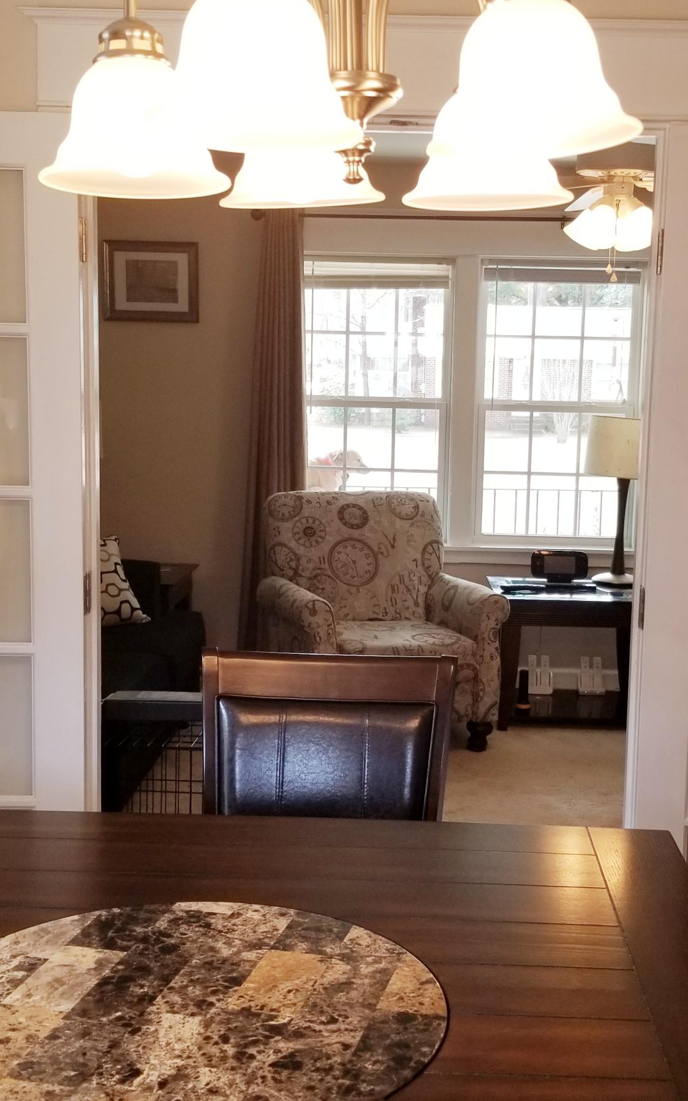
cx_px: 395
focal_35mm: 46
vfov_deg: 43.5
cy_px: 569
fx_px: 1380
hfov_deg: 28.0
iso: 64
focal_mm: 4.25
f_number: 1.7
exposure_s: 1/60
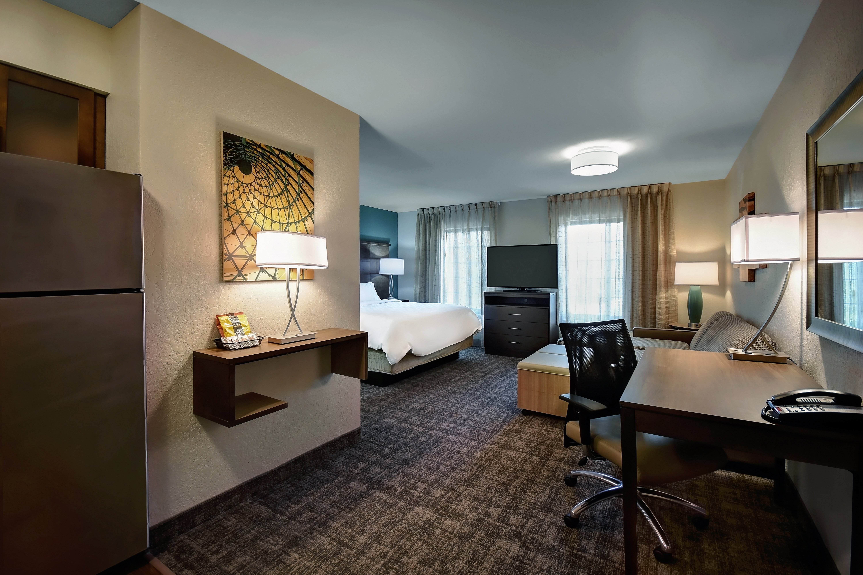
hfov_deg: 100.4
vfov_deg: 77.3
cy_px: 288
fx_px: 360
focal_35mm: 15
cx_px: 432
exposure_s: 1/10
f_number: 7.1
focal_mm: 10
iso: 250
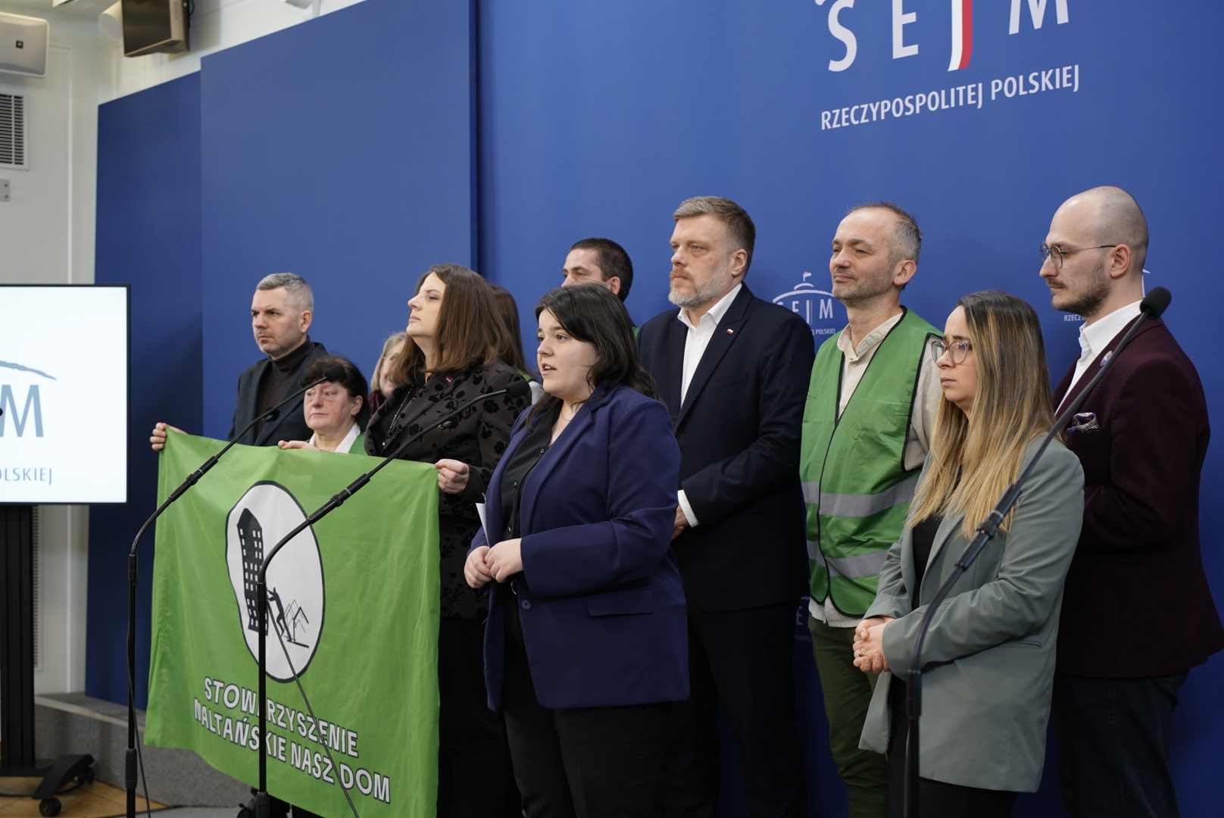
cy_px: 409
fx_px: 1667
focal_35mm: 49
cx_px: 612
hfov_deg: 40.3
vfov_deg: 27.6
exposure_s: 1/100
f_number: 4
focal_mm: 49
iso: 800
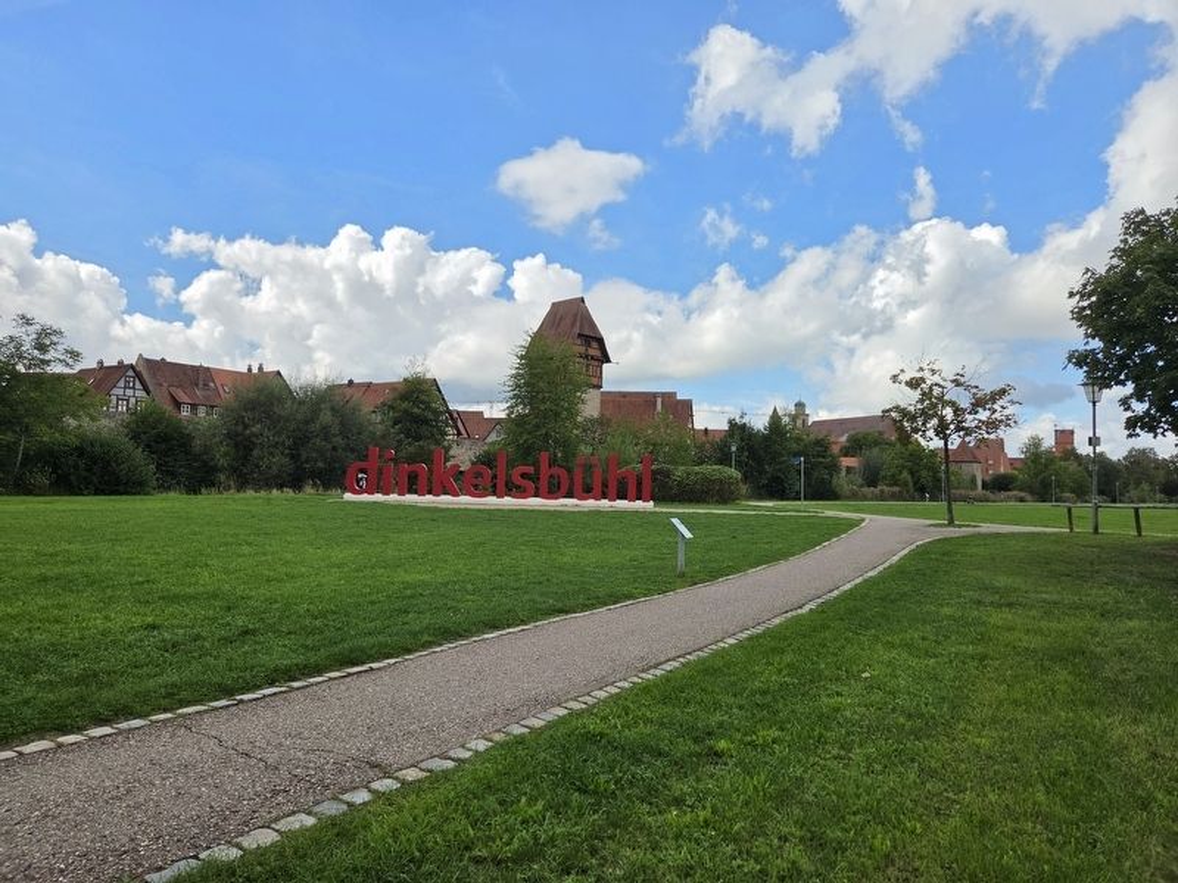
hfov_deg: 73.9
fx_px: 783
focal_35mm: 23
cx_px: 589
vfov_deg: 58.9
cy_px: 442
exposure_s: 1/4770
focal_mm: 5.4
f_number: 1.8
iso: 80
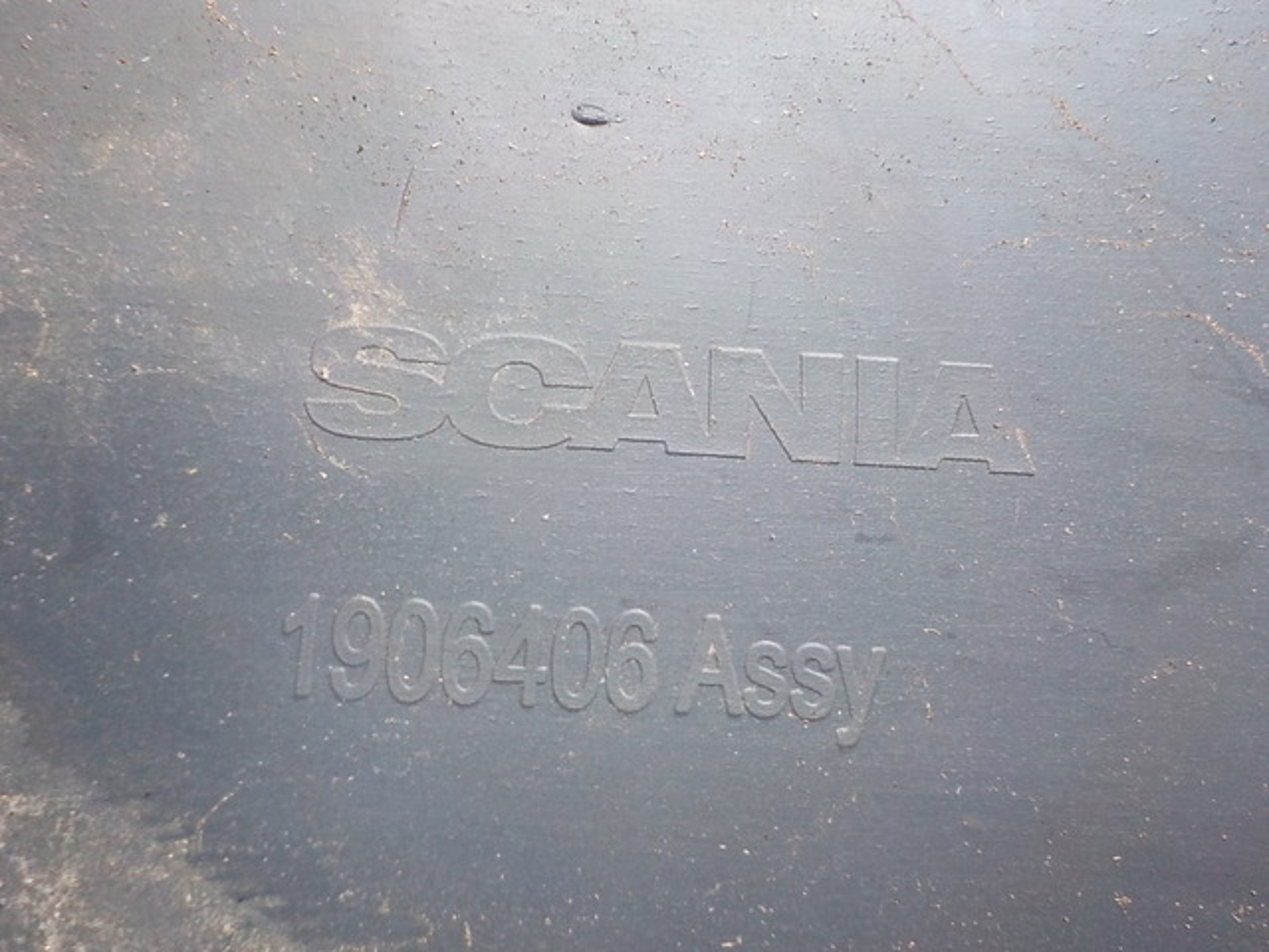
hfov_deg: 60.0
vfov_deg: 46.8
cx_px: 634
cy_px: 476
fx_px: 1100
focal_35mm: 30
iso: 180
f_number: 3.3
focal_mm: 4.1
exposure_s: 1/30
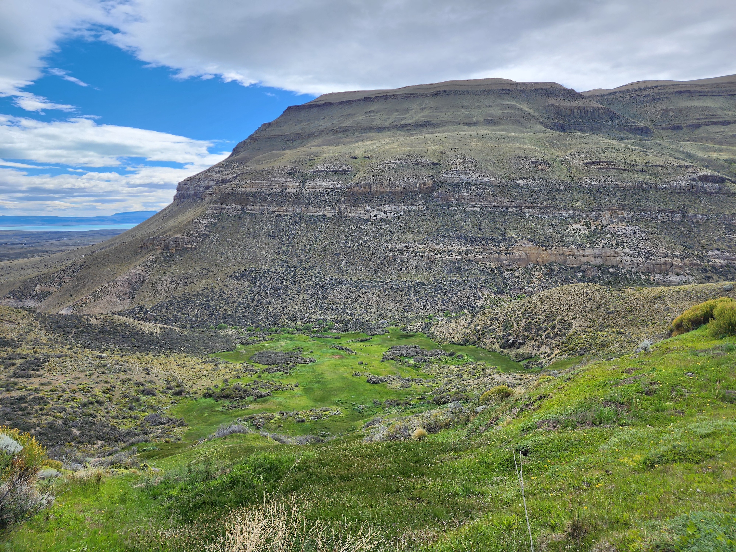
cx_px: 368
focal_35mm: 23
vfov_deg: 58.9
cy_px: 276
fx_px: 489
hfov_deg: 73.9
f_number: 1.8
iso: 12
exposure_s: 1/1176
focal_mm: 6.4
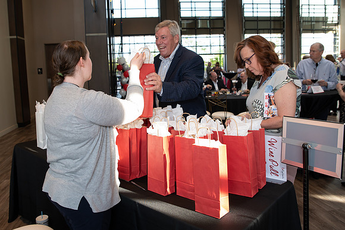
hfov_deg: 62.7
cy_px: 97
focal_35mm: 30
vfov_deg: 44.0
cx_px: 161
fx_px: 283
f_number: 3.5
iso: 640
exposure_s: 1/160
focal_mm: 24
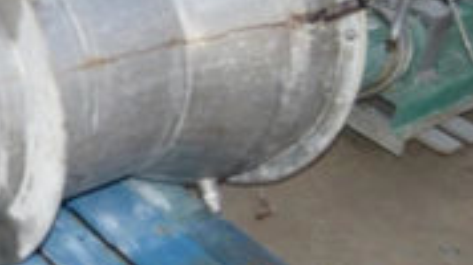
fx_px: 1018
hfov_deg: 24.6
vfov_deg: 14.9
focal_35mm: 81
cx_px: -29
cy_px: 106
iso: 400
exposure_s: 1/60
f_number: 3.8
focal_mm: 23
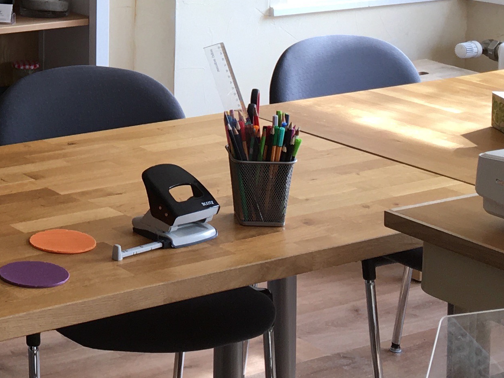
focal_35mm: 94
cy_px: -119
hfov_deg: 19.6
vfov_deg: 15.0
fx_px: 1369
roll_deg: +0.7
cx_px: -112
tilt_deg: -4.5
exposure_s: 1/50
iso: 25
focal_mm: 4.15
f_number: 2.2
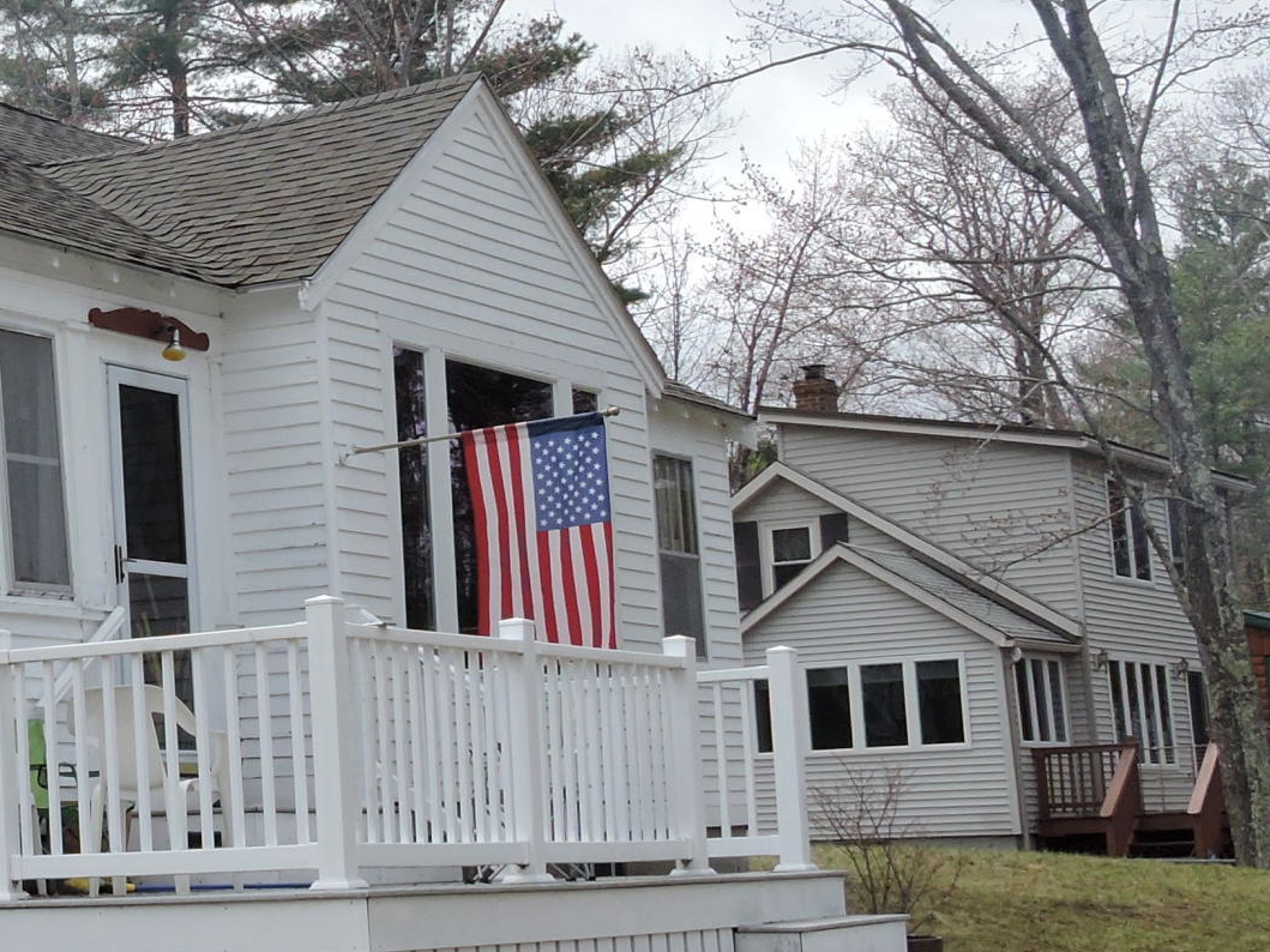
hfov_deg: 21.0
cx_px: -367
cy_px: 428
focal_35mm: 85
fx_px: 3118
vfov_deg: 17.4
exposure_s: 1/1000
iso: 100
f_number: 3.5
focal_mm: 5.4
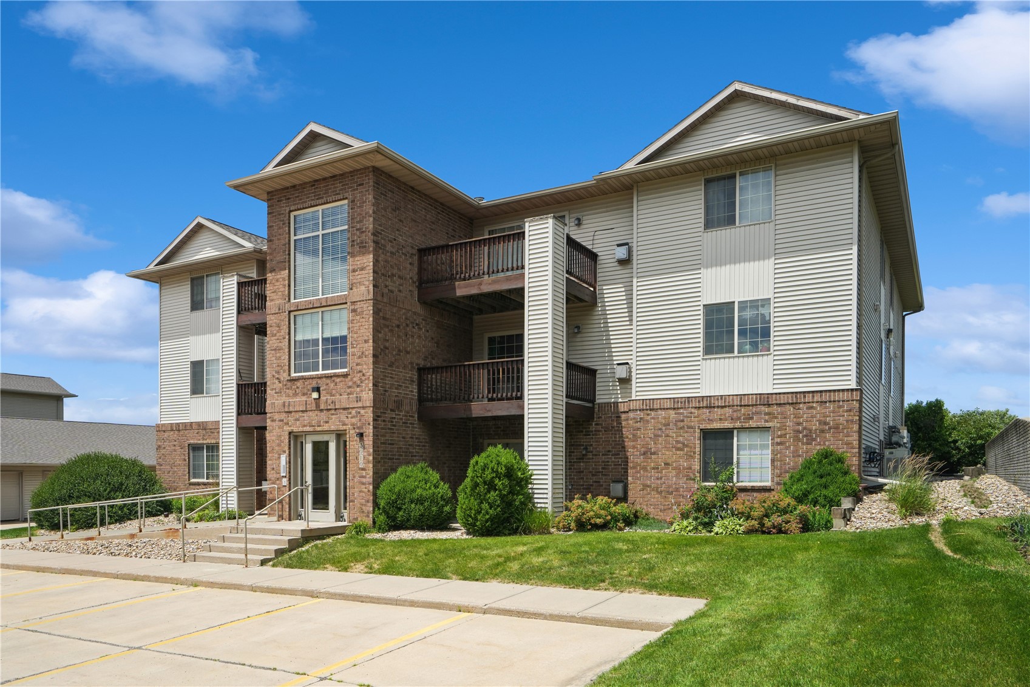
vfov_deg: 51.3
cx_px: 515
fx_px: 715
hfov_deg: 71.5
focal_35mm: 25
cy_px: 344
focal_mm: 25
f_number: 10
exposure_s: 1/800
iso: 400
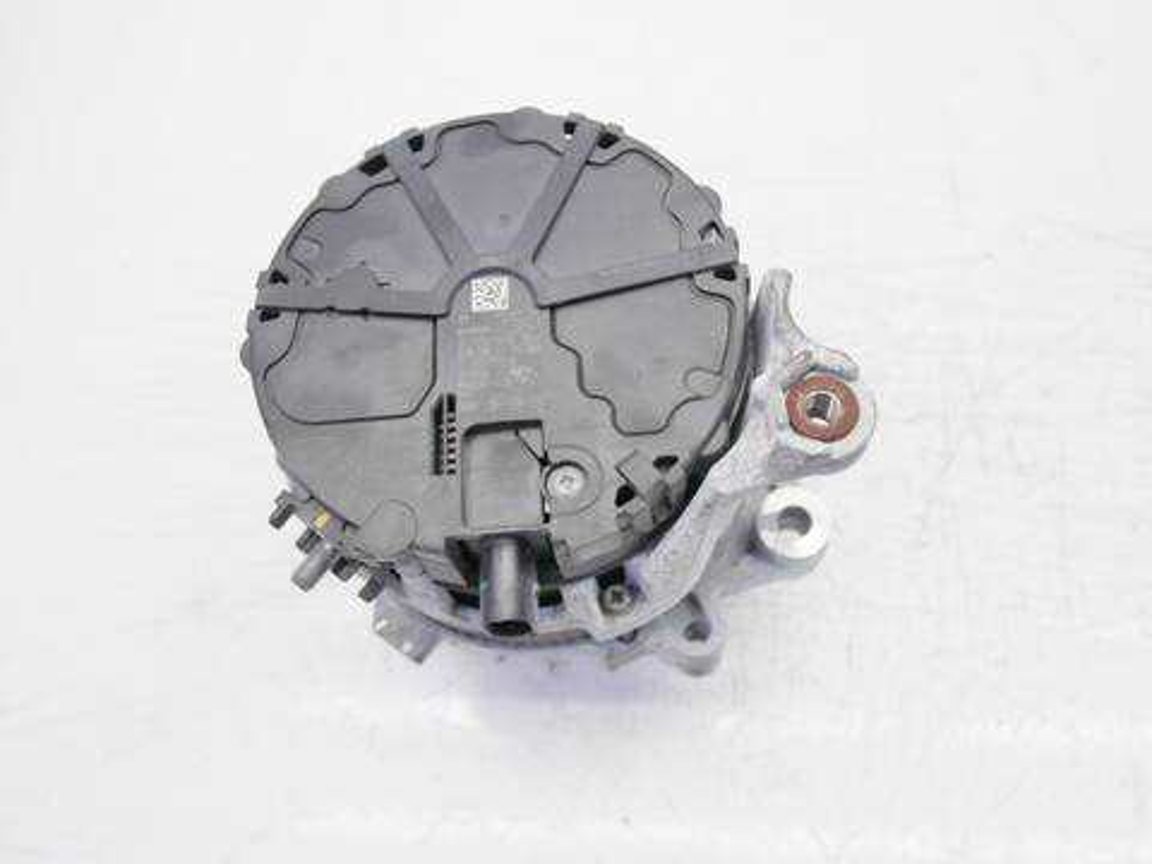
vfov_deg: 44.2
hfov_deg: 56.8
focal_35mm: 32
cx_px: 576
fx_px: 1065
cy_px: 432
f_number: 4
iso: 200
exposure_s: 1/60
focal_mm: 16
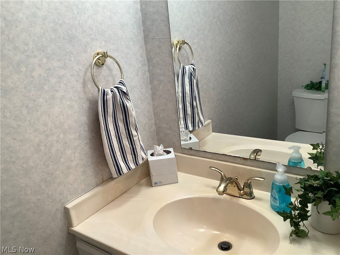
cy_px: 128
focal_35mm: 31
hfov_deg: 58.4
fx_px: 304
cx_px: 170
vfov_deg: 45.4
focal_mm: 3.3
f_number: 2.4
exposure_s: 1/60
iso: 125
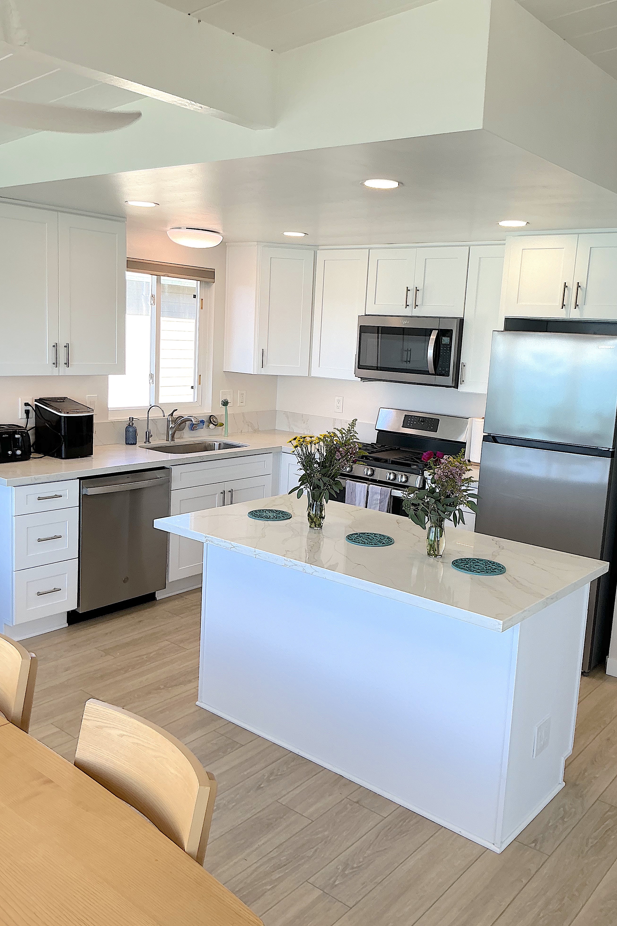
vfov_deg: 61.9
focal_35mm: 30
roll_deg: -2.5
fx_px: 771
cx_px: 327
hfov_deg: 43.6
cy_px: 462
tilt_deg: -9.7
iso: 20
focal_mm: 3
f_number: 1.8
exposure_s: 1/175
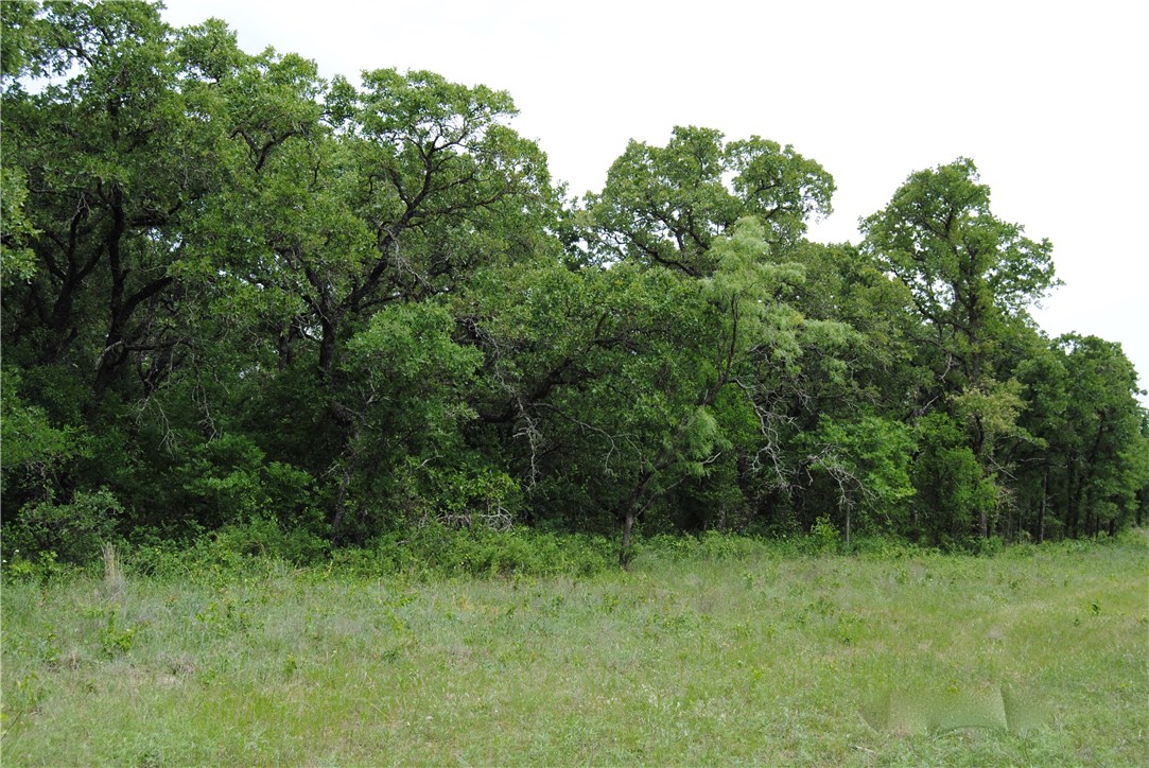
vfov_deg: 36.9
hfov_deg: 53.1
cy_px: 384
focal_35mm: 36
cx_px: 574
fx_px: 1150
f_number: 7.1
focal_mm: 24
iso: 100
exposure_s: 1/200
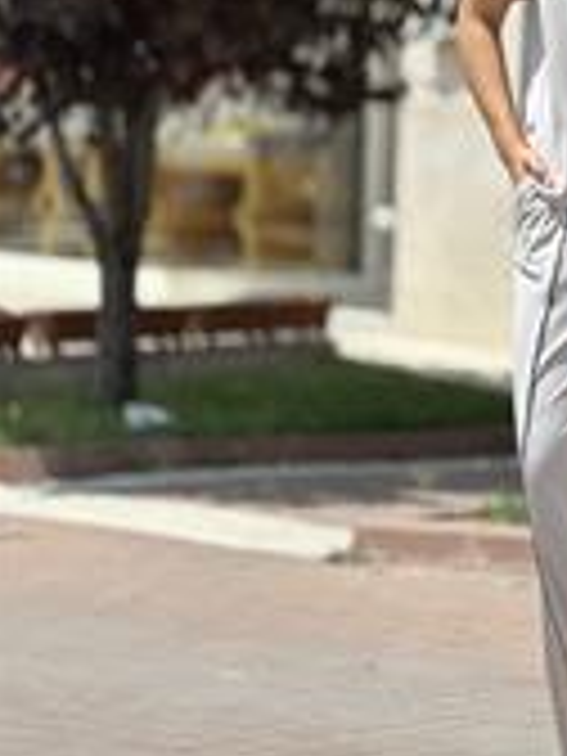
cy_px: 34
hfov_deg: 12.3
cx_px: 684
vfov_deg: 16.4
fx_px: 2577
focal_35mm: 118
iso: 100
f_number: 1.78
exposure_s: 1/3472
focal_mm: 6.86
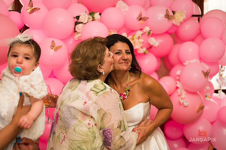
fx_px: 330
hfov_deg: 37.8
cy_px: 68
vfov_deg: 25.7
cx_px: 118
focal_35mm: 53
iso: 800
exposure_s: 1/125
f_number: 3.2
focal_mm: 48
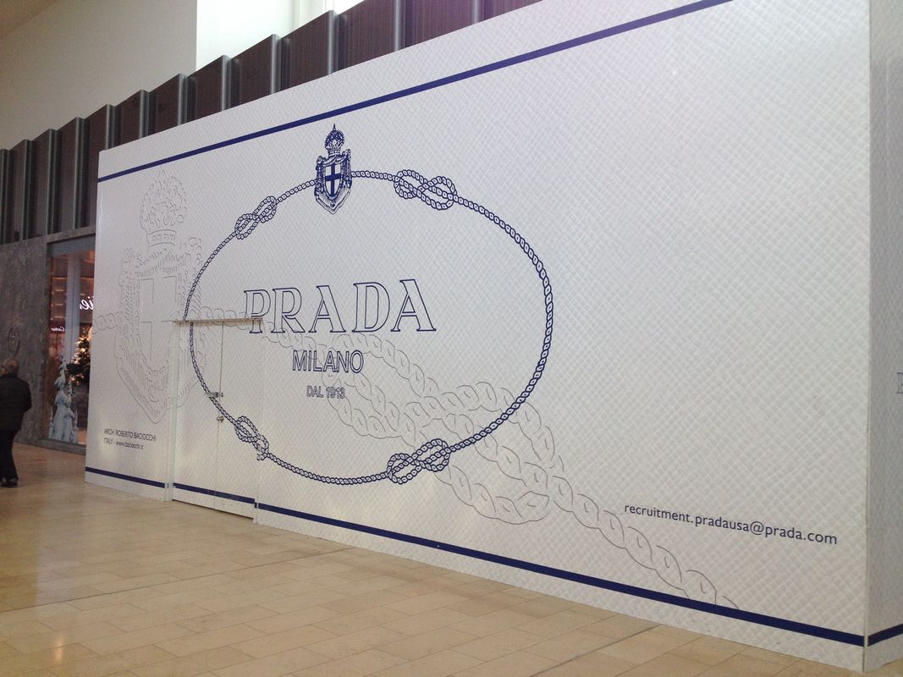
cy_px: 338
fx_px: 913
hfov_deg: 52.6
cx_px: 452
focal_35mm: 35
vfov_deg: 40.7
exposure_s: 1/120
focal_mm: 4.28
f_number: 2.4
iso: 80
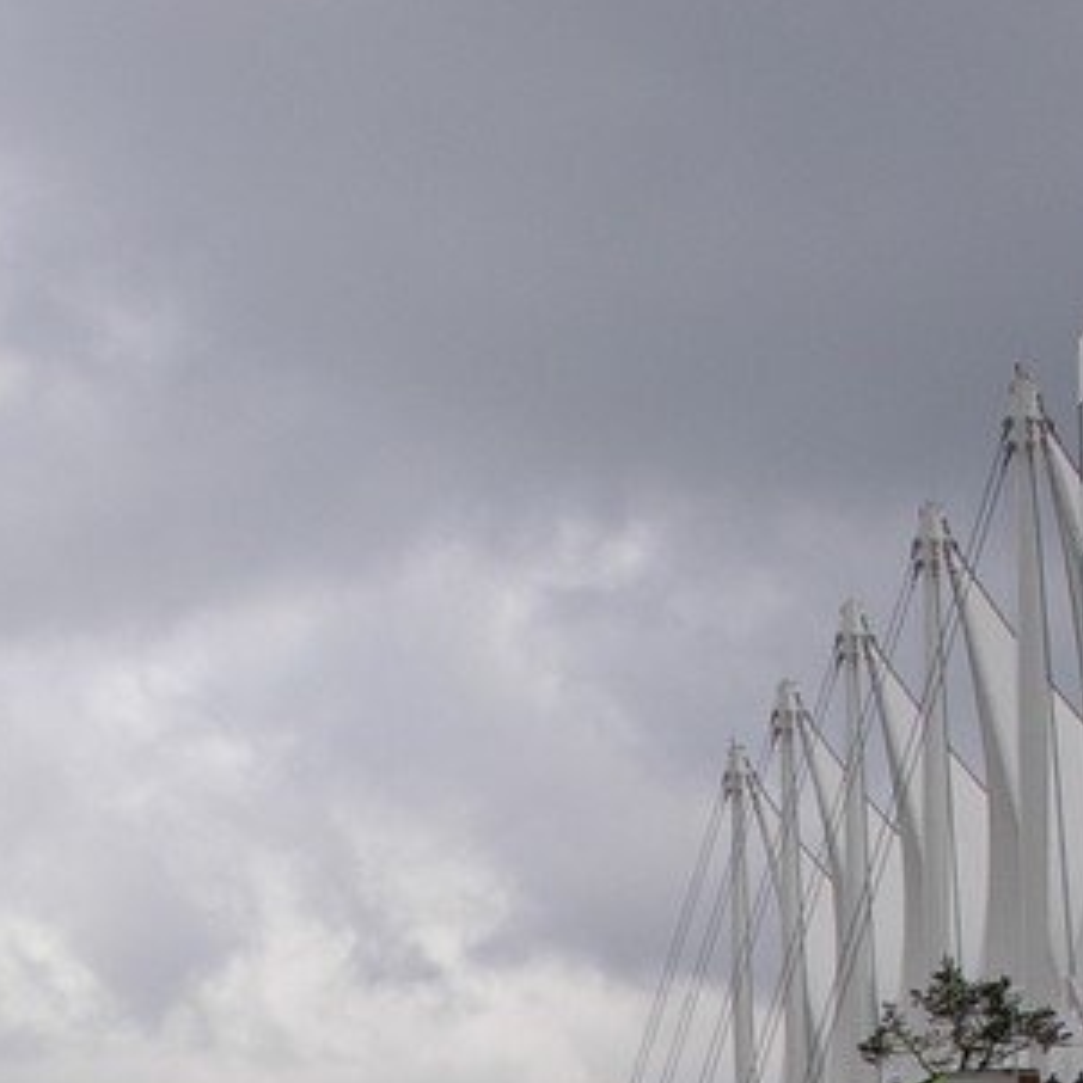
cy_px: 1538
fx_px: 4244
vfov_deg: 13.8
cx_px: 398
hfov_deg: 14.5
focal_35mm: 120
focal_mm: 21
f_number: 9.5
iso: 200
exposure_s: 1/500
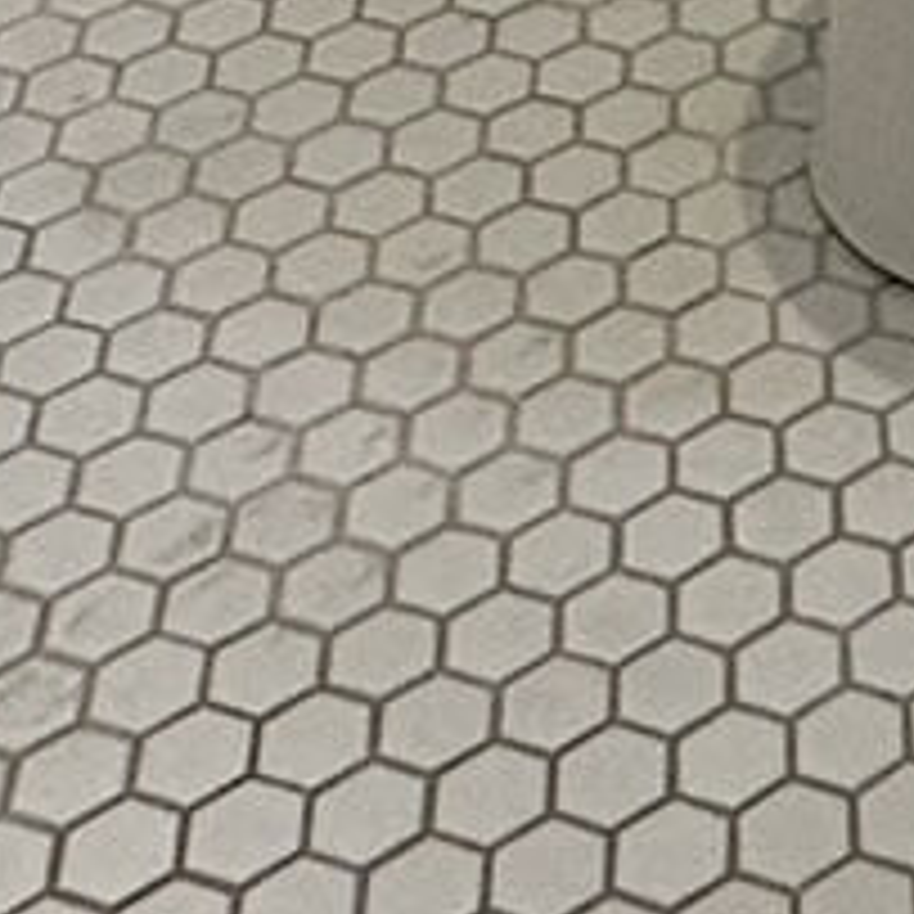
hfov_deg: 13.0
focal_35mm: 125
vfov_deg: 9.8
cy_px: -1999
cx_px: 1486
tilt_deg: -5.1
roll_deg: -0.5
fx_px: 3734
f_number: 2.2
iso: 100
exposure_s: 1/120
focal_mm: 2.22
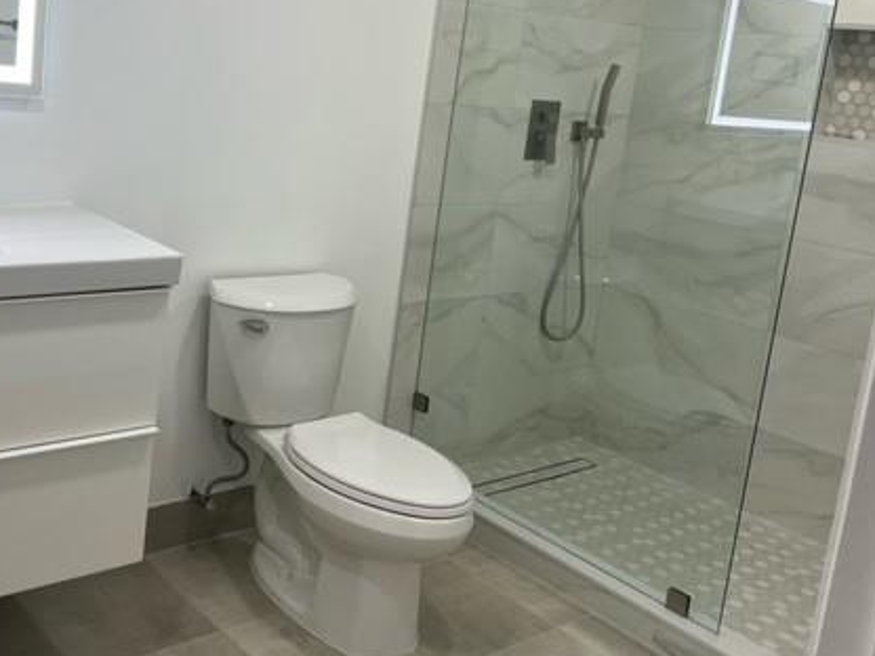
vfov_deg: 35.4
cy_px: 191
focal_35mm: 40
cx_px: 246
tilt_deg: -9.0
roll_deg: -5.8
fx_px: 1011
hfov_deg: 45.6
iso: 50
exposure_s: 1/164
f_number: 1.5
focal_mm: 5.7
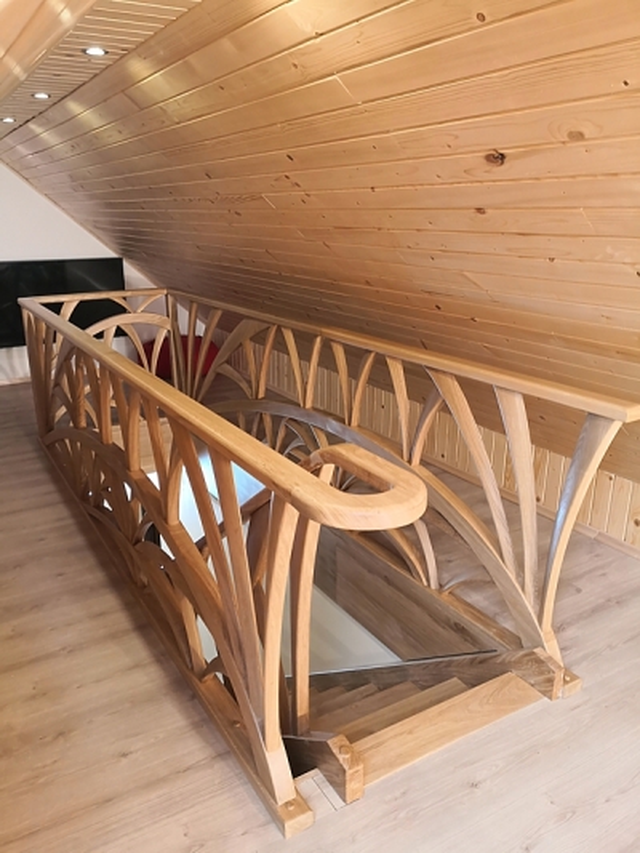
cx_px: 320
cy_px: 426
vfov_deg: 65.3
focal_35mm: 27
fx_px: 665
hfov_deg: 51.4
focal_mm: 3.95
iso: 125
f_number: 1.6
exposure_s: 1/50
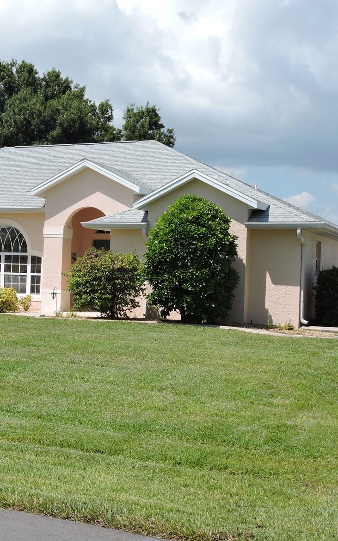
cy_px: 270
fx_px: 855
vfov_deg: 35.1
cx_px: 16
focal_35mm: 58
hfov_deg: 21.7
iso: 100
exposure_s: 1/1000
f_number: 3.8
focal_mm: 7.2
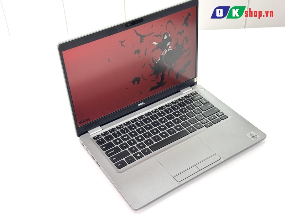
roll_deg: +3.2
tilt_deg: -39.0
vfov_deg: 30.3
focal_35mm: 48
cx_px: 142
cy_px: 107
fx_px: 395
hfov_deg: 39.7
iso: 160
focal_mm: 6.76
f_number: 1.78
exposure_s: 1/50
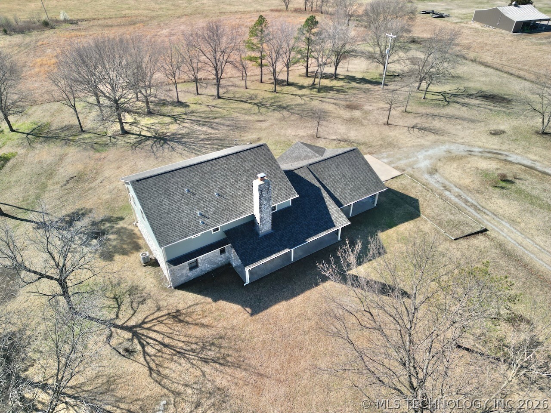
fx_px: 382
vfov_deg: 56.8
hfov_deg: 71.6
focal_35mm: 24
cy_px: 206
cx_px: 276
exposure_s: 1/500
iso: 100
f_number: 1.7
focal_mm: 6.72
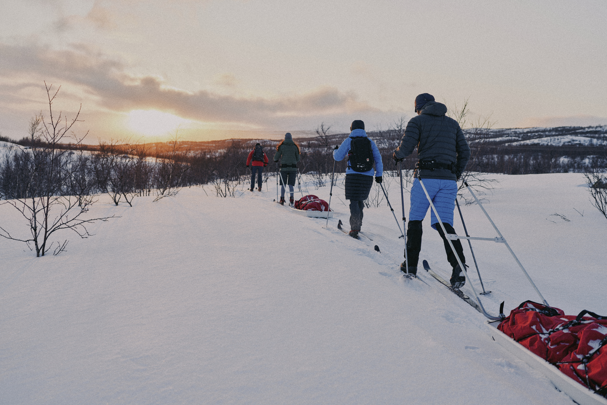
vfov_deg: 37.9
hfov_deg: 54.4
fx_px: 590
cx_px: 304
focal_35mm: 35
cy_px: 202
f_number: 2.8
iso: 100
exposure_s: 1/400
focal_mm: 35
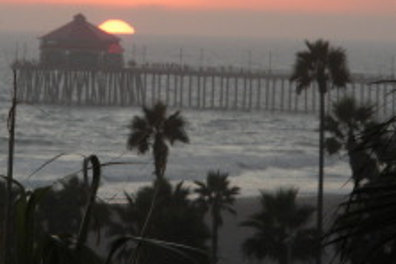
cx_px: 87
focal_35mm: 384
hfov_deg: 5.4
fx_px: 4224
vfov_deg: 3.6
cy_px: 25
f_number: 5.6
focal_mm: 31.5
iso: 179
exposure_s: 1/120
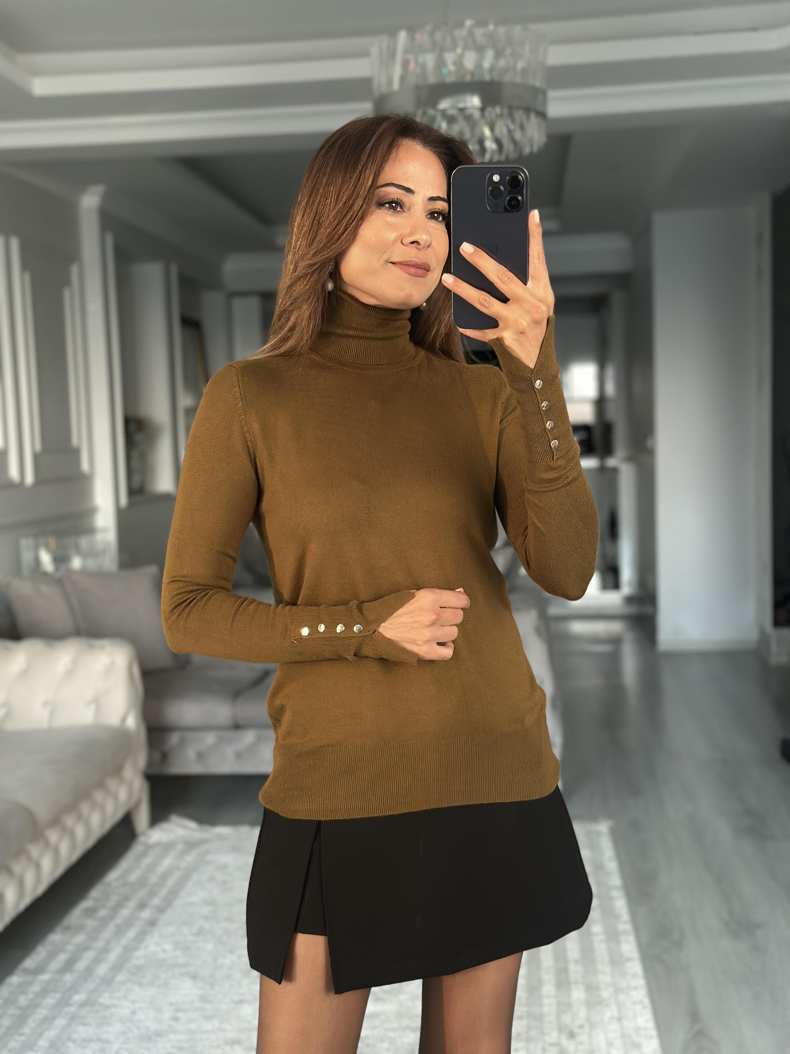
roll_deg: +3.3
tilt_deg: -20.4
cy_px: 527
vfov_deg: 39.7
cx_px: 395
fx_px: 1461
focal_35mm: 48
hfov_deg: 30.3
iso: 250
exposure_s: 1/60
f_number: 1.78
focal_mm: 6.86
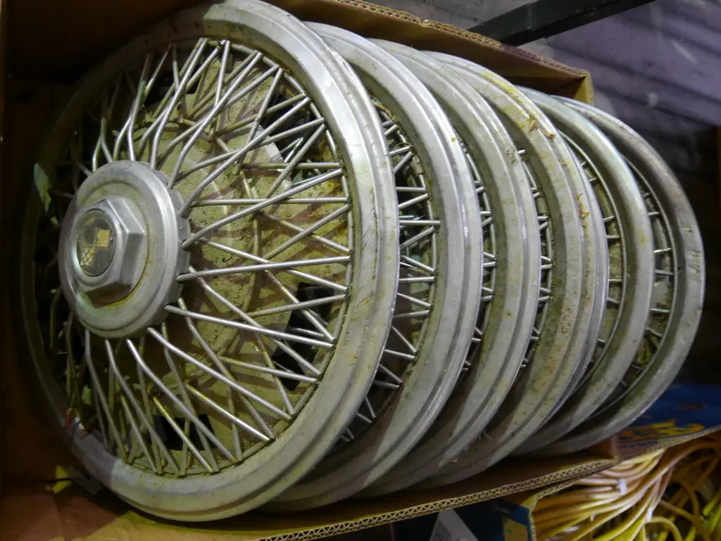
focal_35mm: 30
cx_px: 360
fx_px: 625
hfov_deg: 59.9
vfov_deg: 46.8
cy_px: 270
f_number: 4
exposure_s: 1/13
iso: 3200
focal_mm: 15
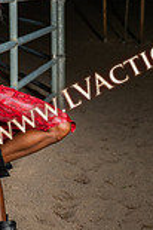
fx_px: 779
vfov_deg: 16.8
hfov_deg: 11.2
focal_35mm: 122
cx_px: 26
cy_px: 74
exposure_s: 1/100
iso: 250
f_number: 2.8
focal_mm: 29
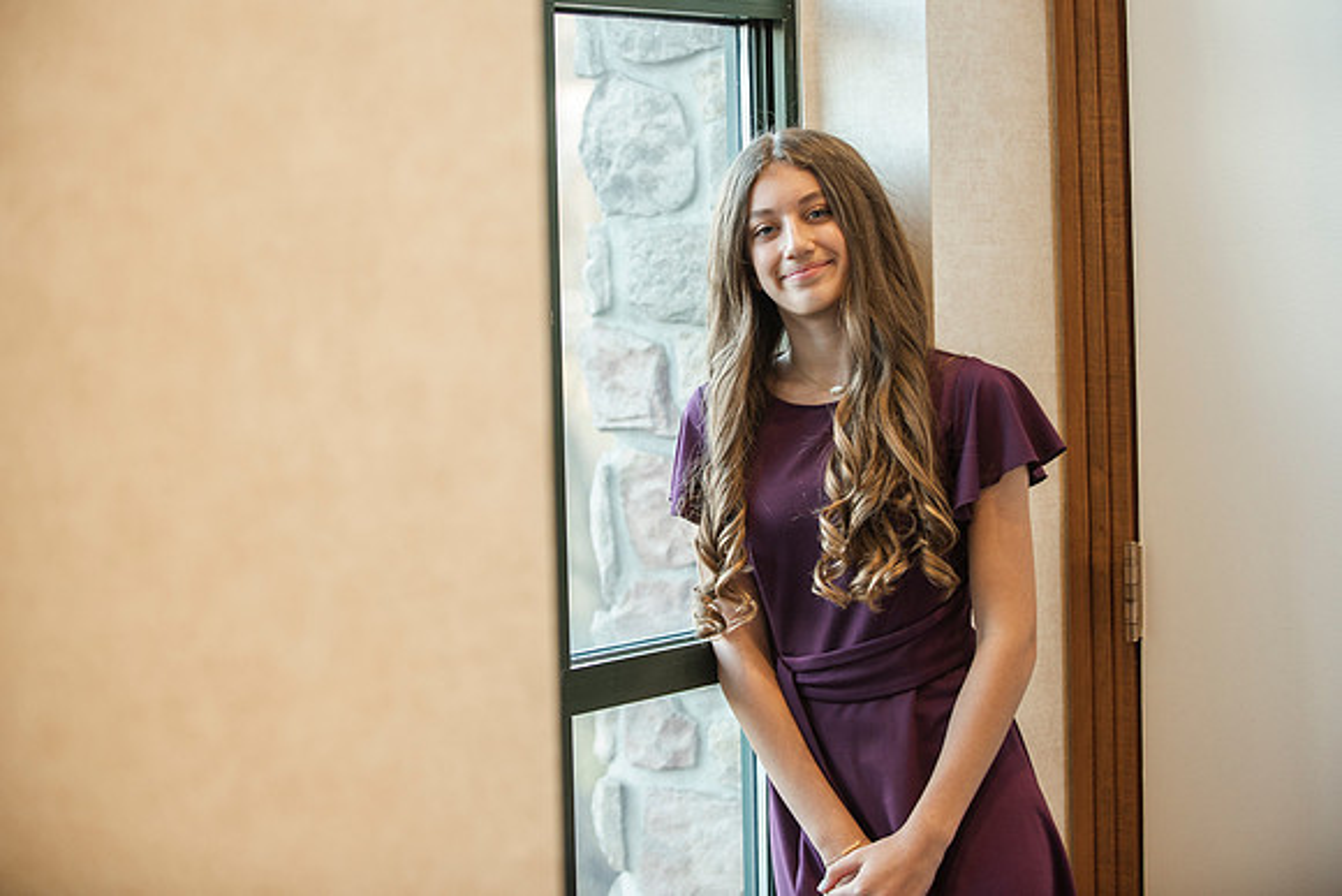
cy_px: 417
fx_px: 3120
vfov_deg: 16.3
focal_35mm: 84
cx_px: 677
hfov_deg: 24.3
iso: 1000
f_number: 2.8
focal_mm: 78
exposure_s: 1/125
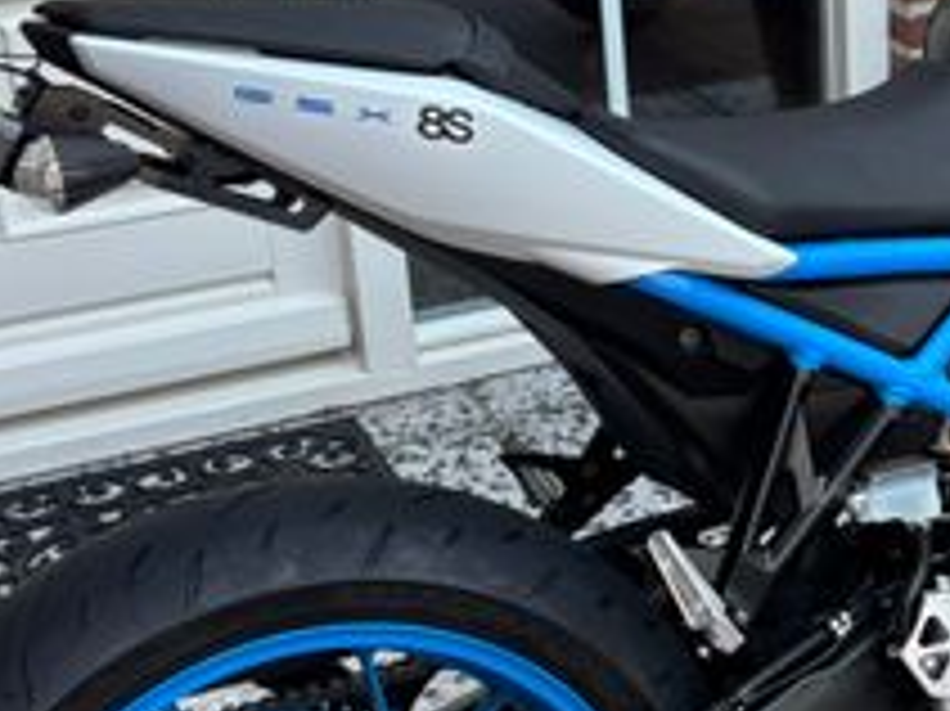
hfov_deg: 23.5
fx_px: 2167
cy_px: 369
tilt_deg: -24.5
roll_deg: +0.2
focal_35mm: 79
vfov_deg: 18.6
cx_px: 1000
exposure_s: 1/121
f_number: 1.6
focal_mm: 5.96
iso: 40
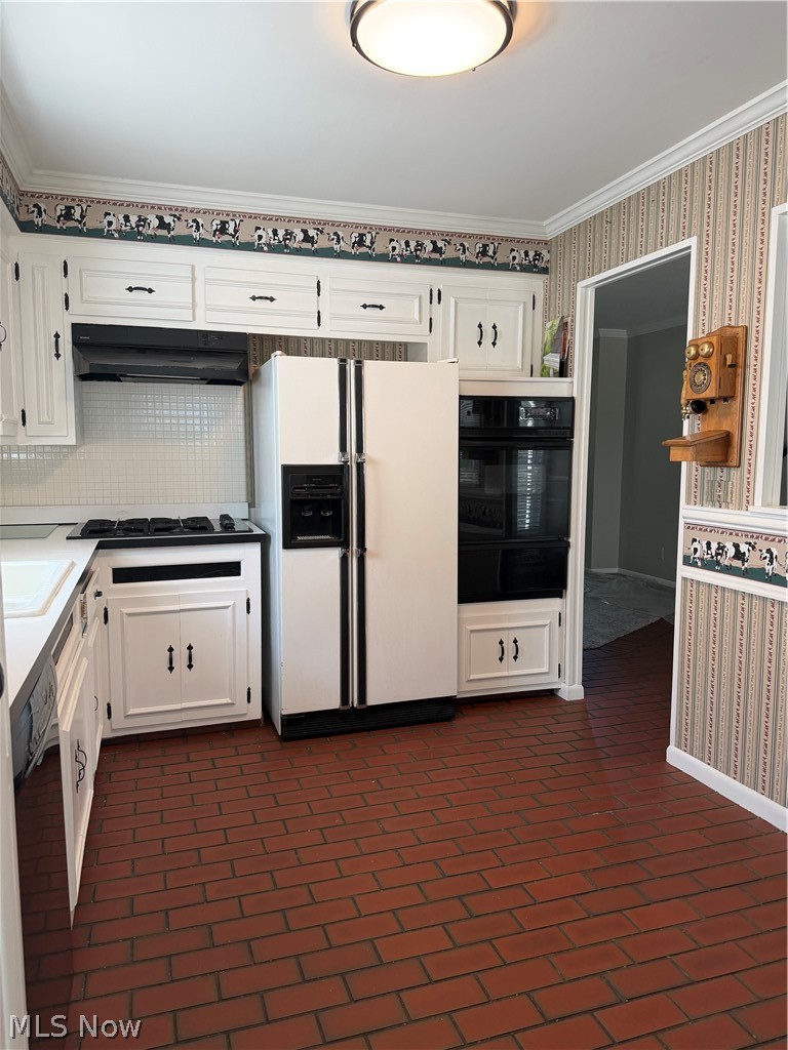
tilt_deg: -6.4
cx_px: 394
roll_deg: -0.3
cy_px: 525
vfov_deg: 71.6
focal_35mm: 24
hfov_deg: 56.8
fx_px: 728
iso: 160
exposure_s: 1/121
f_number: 1.78
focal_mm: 6.76
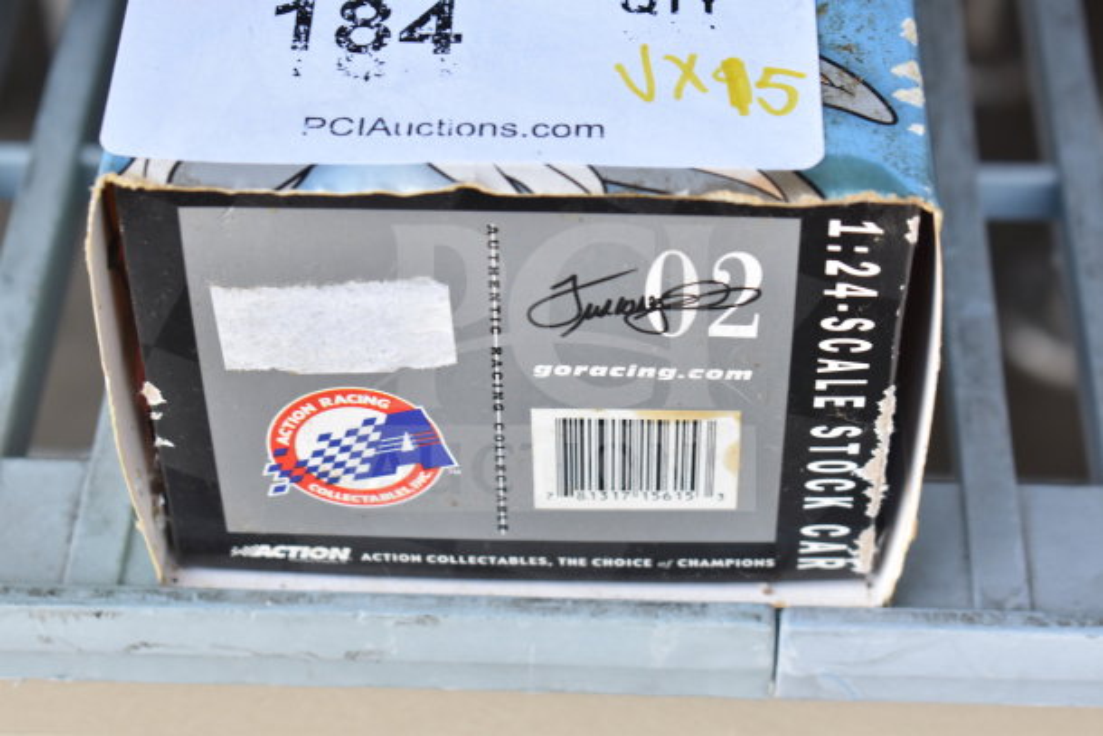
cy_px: 368
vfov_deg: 16.6
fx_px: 2528
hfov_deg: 24.6
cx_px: 552
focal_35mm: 82
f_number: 5.6
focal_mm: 55
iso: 560
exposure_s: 1/100
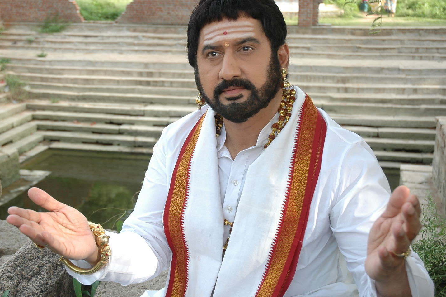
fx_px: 601
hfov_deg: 40.7
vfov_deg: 27.7
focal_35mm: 49
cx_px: 216
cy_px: 141
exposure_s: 1/200
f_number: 5
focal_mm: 29
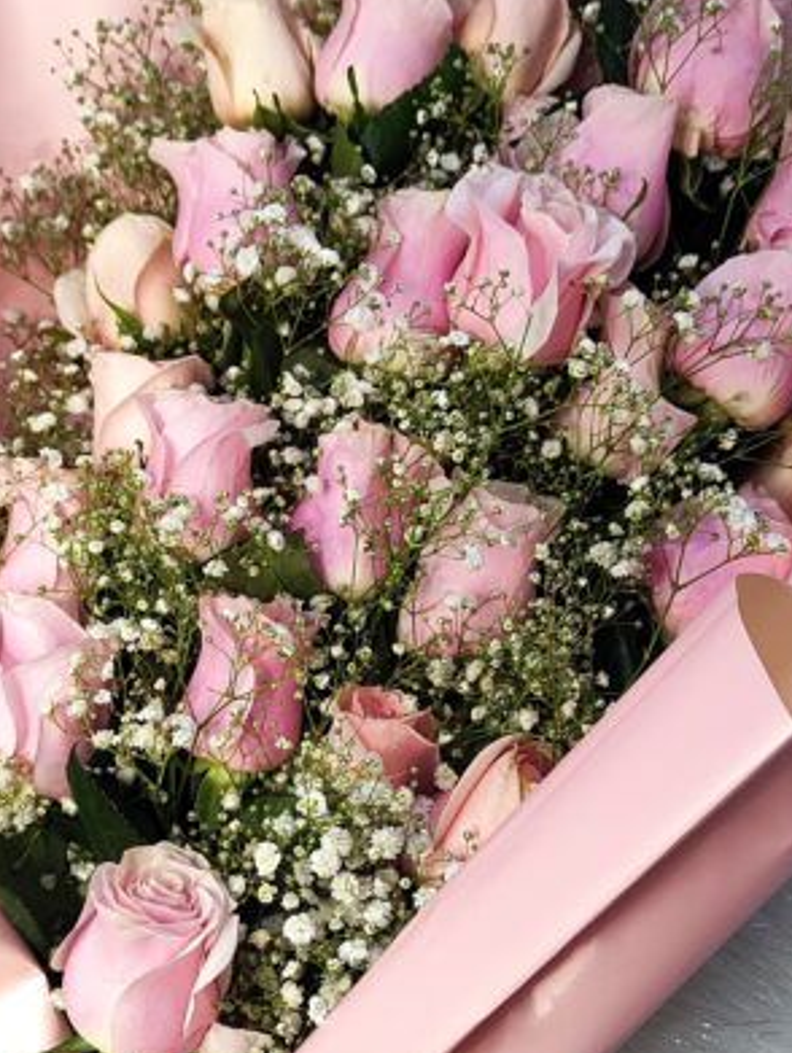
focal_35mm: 47
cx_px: 415
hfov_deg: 30.9
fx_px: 1431
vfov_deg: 40.4
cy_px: 533
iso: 579
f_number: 1.88
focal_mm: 5.59
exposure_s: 1/120
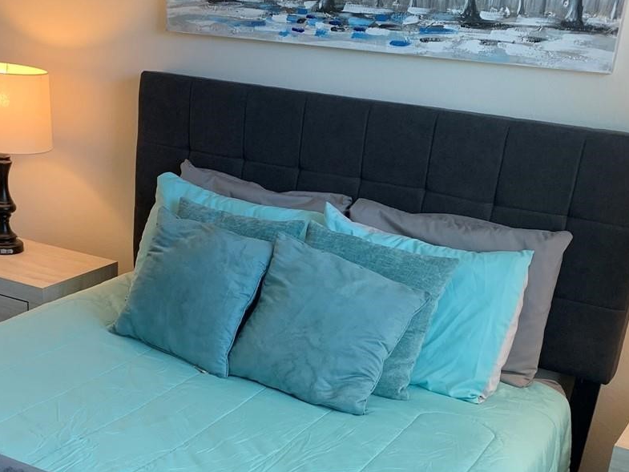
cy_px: 396
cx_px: 240
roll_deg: -3.8
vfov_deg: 26.9
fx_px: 963
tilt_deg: -22.2
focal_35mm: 53
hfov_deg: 36.0
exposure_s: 1/60
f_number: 1.8
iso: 64
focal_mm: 4.25
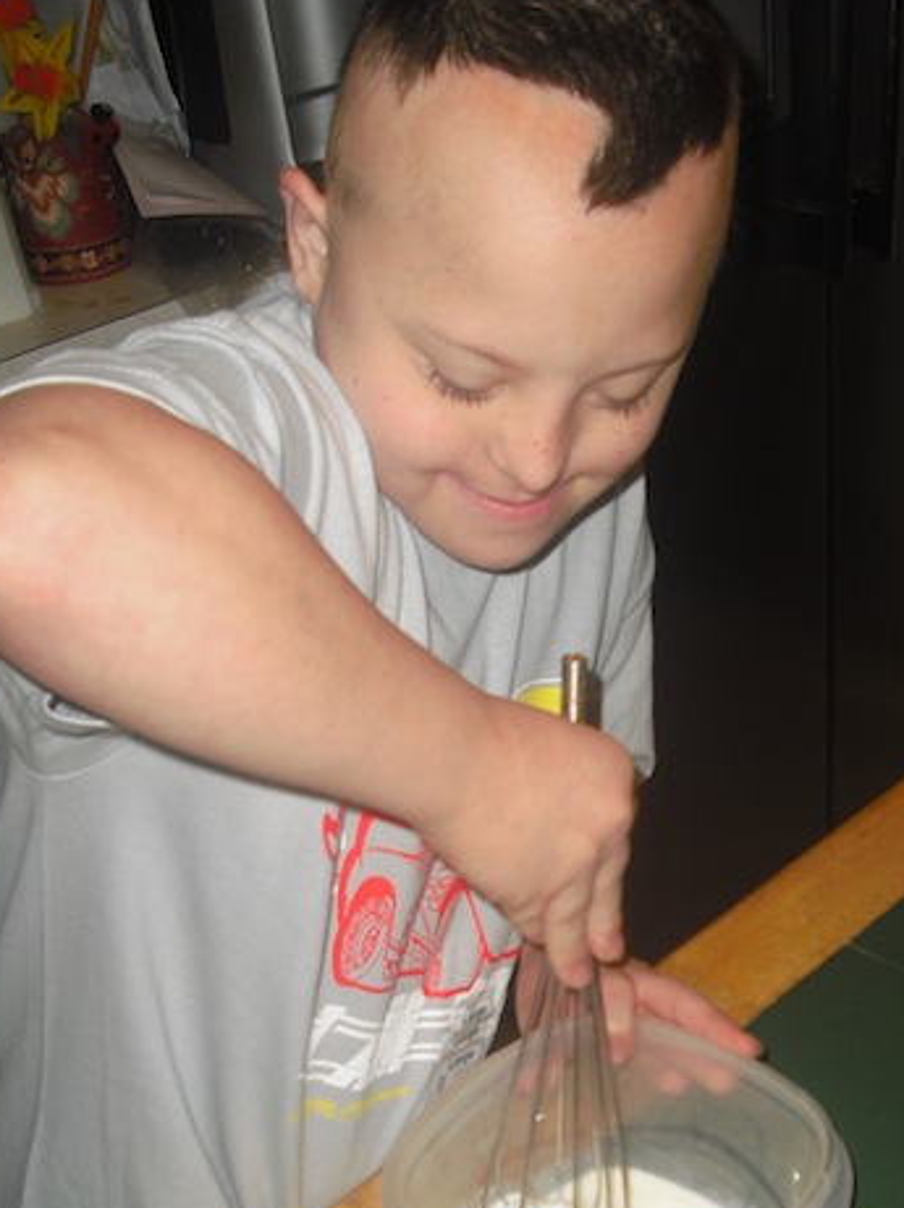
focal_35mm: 55
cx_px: 618
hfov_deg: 26.3
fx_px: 1918
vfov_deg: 34.4
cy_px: 863
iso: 100
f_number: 2.8
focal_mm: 6.2
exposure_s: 1/60
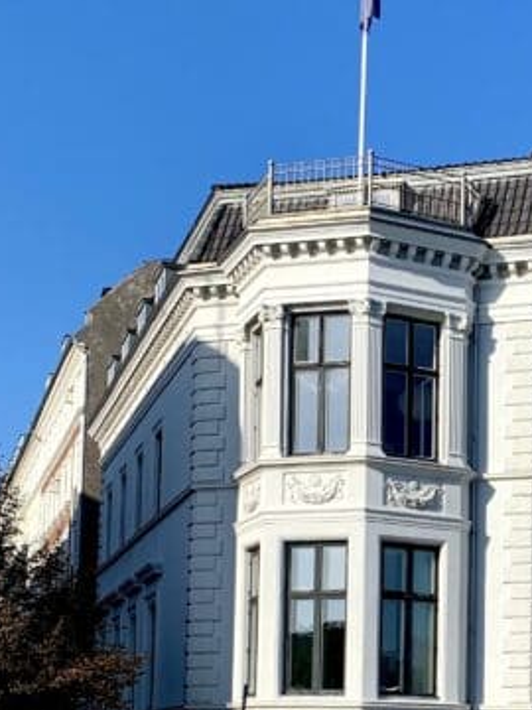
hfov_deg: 19.1
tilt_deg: +6.1
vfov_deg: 25.5
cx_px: 575
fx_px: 1516
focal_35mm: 74
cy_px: 647
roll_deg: -1.6
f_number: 1.8
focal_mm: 4.25
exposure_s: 1/2033
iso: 25
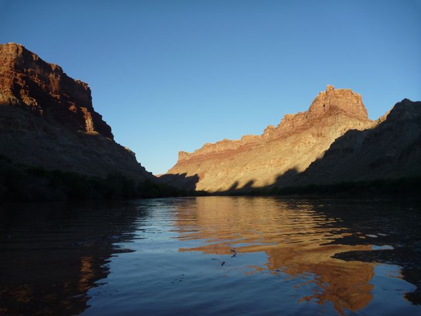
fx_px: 341
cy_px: 158
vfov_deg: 49.7
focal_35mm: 28
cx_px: 210
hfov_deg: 63.4
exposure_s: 1/500
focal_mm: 4.9
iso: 80
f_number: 3.3
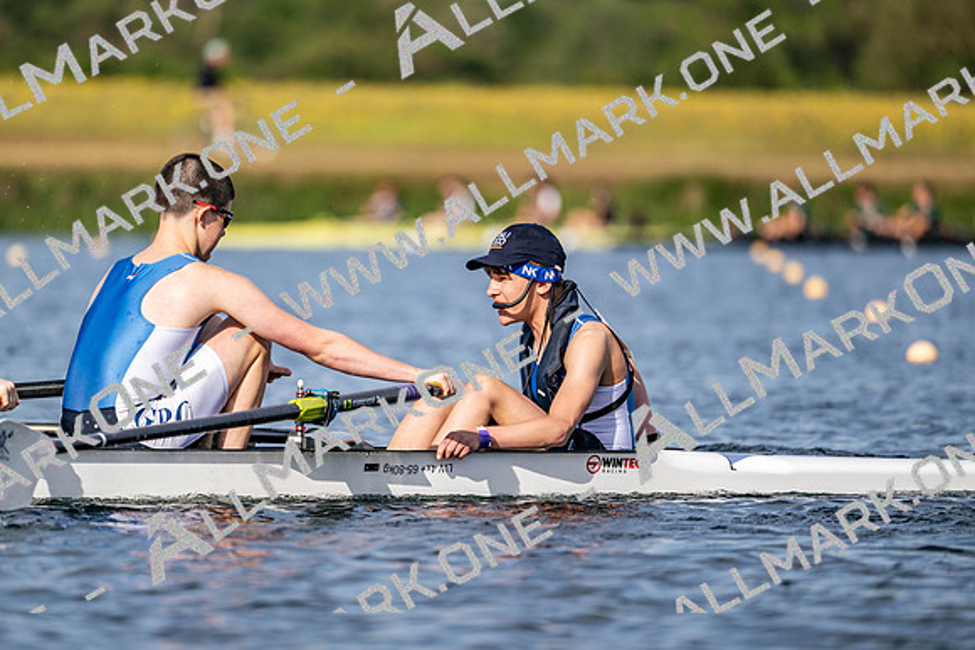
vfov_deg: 3.4
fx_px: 10835
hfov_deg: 5.2
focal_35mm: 400
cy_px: 325
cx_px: 488
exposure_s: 1/2500
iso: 250
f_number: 4.5
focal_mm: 400
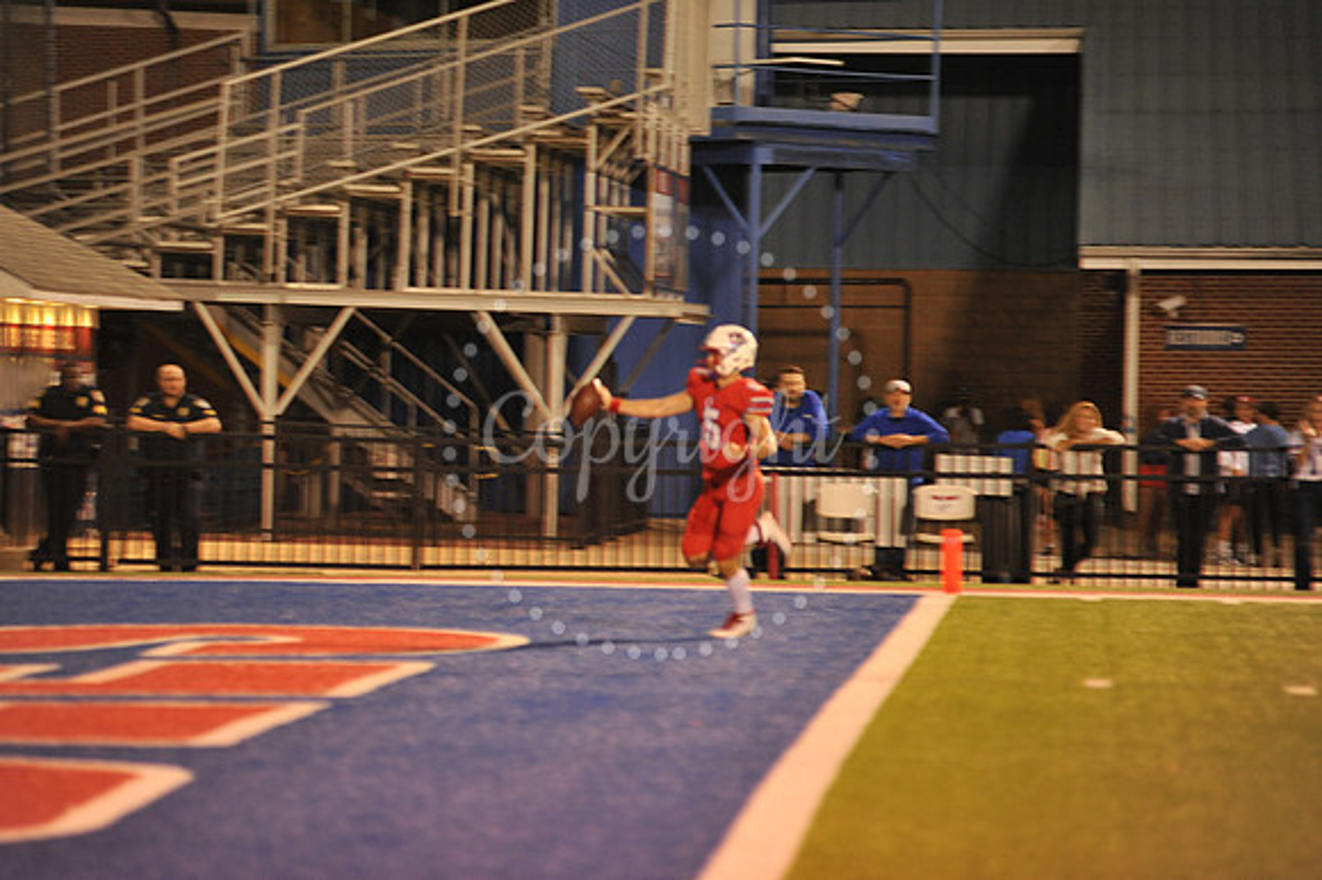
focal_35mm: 200
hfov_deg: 10.3
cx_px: 661
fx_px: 7340
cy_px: 440
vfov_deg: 6.9
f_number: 2.8
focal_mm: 200
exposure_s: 1/200
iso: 2000
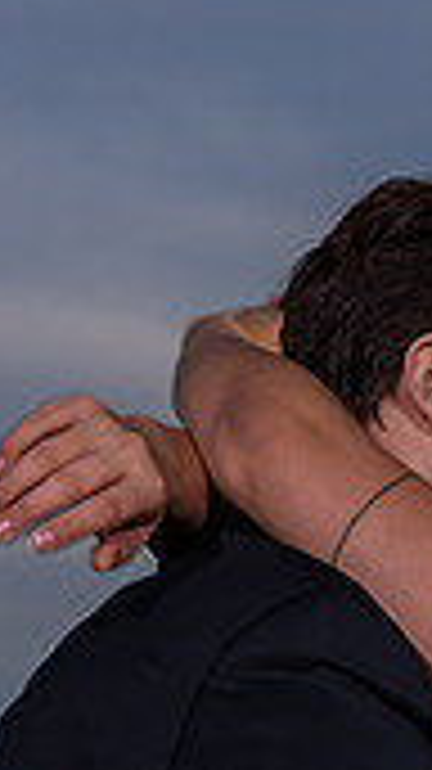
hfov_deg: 5.4
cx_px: 473
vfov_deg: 9.6
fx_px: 4589
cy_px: 589
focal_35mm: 225
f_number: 18
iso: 200
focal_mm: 52
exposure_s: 1/200
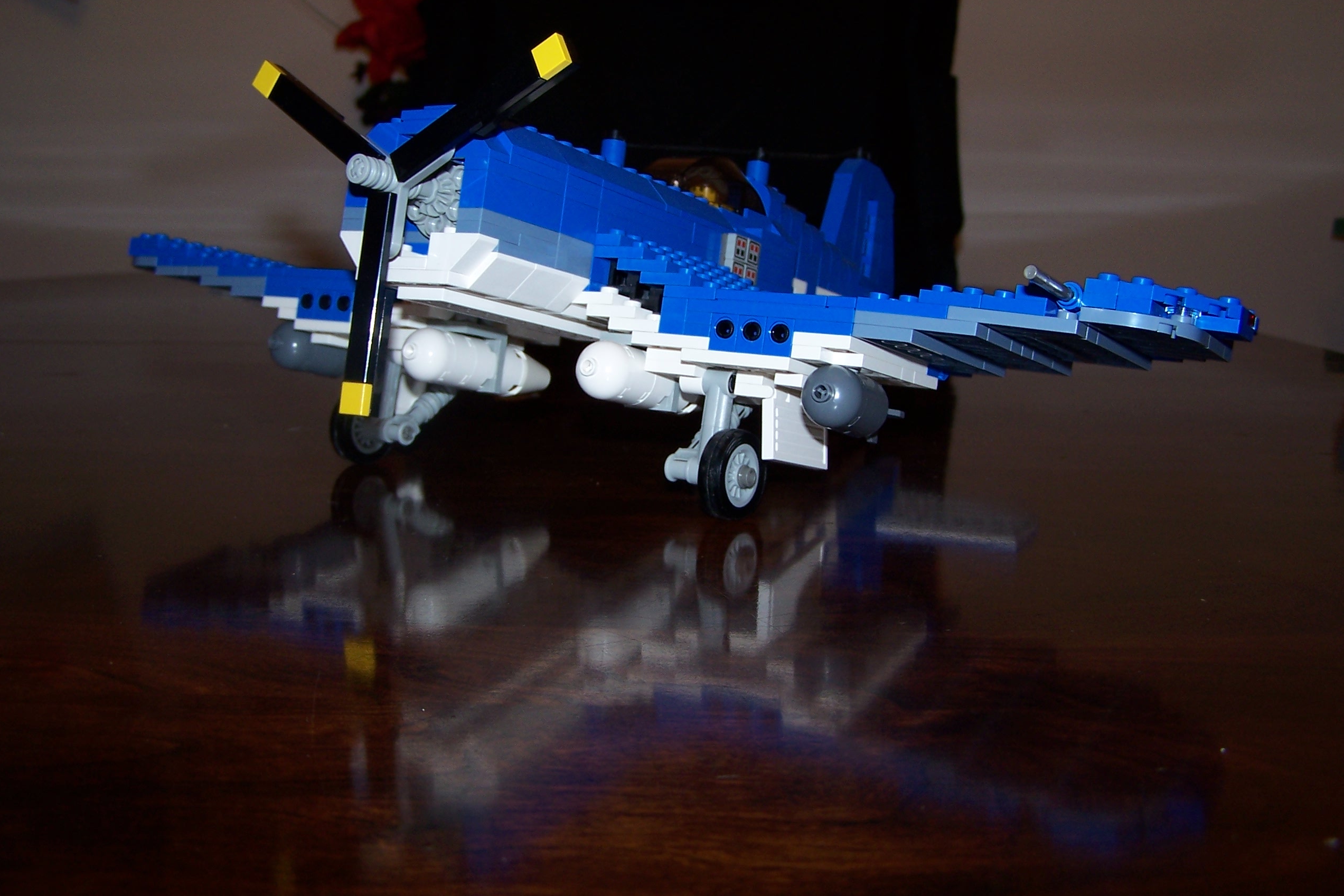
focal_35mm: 40
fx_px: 1493
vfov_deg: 33.4
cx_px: 669
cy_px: 395
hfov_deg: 48.5
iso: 80
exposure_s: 1/60
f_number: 2.8
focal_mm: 6.3
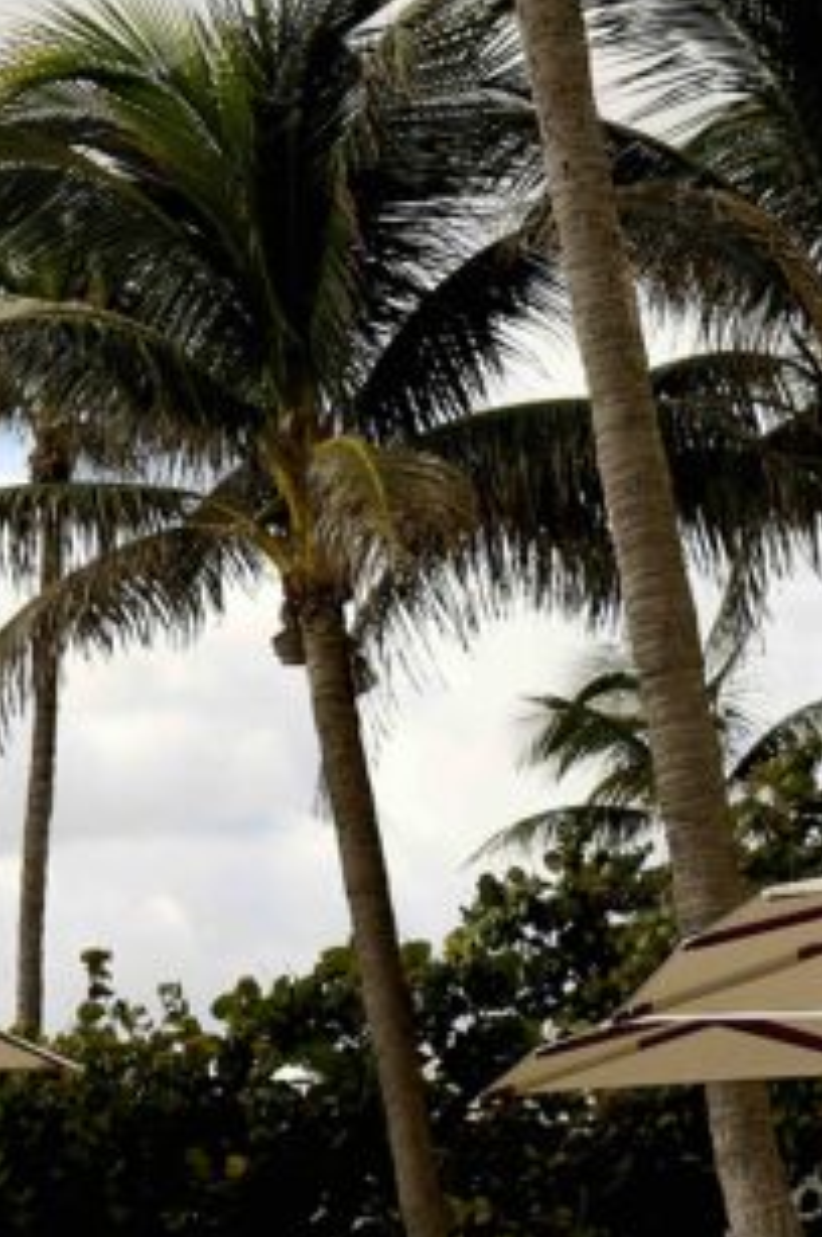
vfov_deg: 12.3
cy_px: 665
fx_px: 5732
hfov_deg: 8.1
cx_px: 1175
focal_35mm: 167
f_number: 5
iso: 200
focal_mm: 50
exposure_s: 1/500
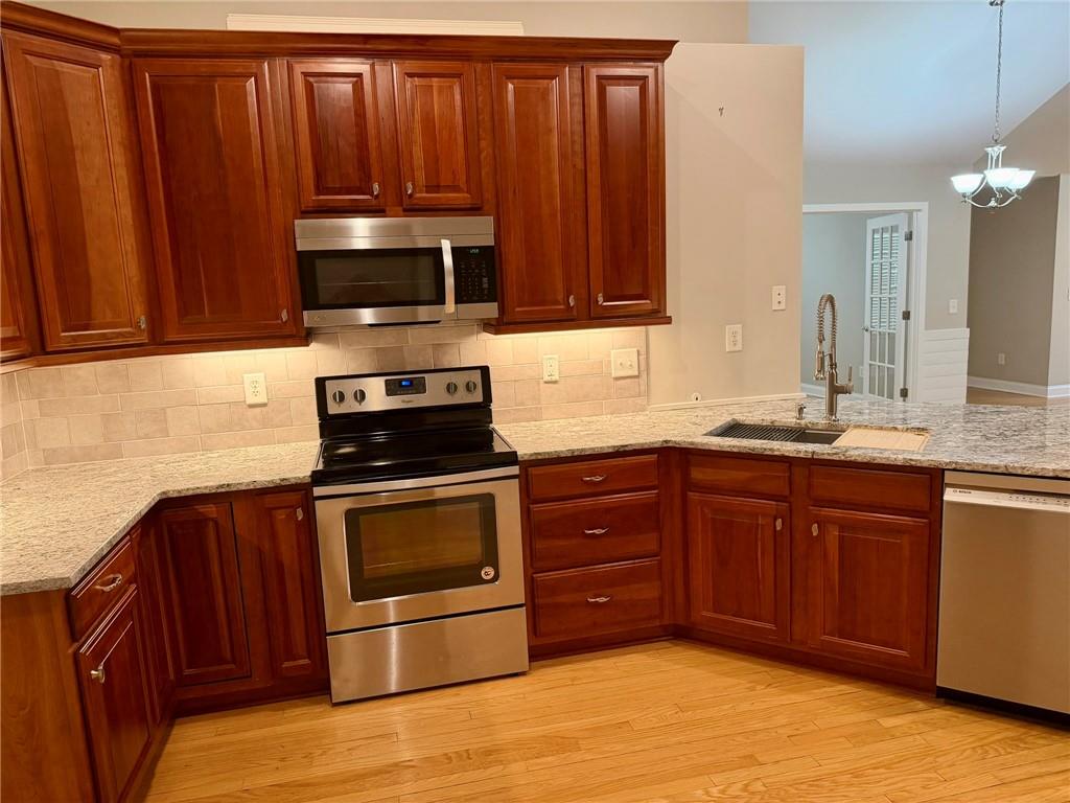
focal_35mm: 24
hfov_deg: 71.6
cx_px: 535
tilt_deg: -7.8
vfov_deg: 56.8
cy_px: 402
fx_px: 742
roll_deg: +3.6
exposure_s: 1/120
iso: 320
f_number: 1.78
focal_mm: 6.76
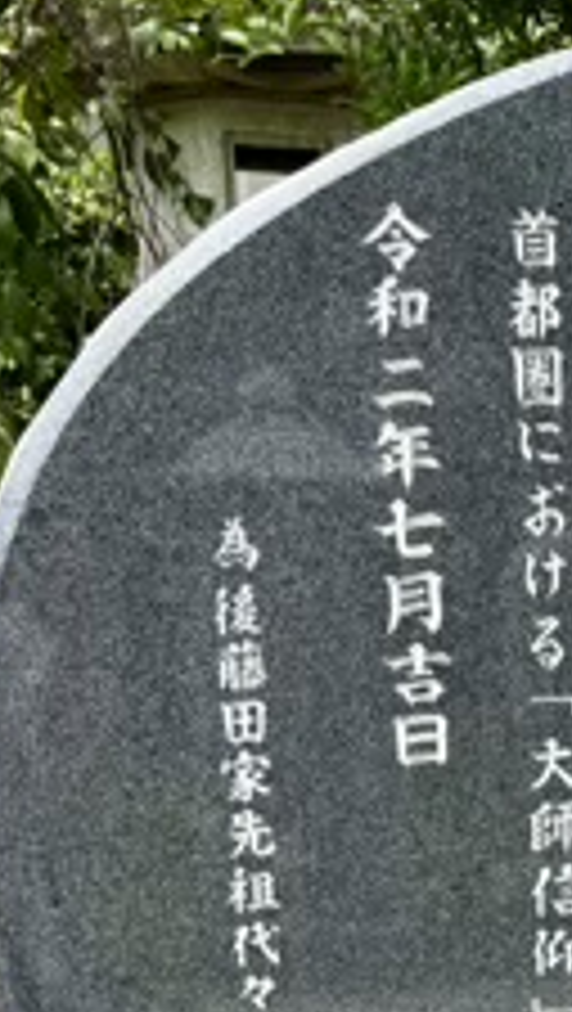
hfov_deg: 12.6
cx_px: 1018
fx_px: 2367
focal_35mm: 88
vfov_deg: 23.3
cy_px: 987
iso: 50
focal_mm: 5.96
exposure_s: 1/1178
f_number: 1.6
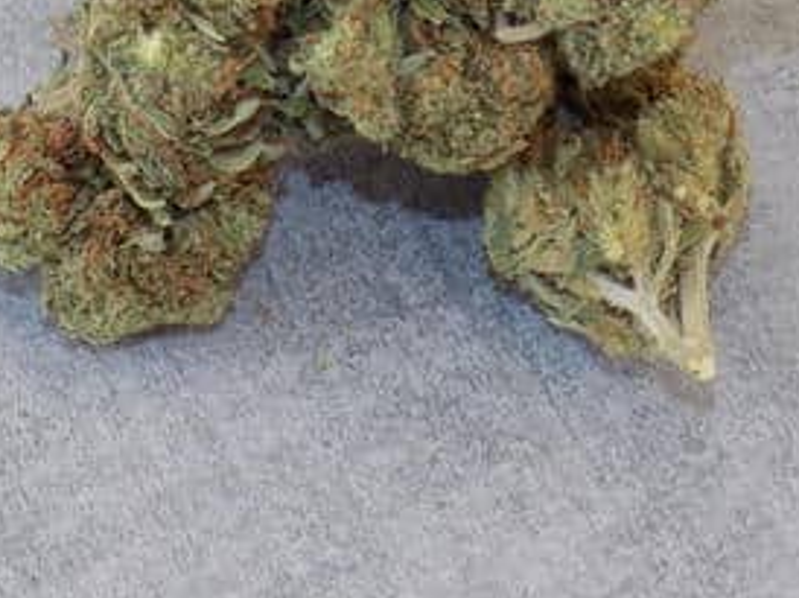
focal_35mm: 171
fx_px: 3944
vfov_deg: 8.6
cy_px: 93
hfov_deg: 11.6
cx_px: 341
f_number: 4.3
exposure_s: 1/30
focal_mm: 13.9
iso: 250
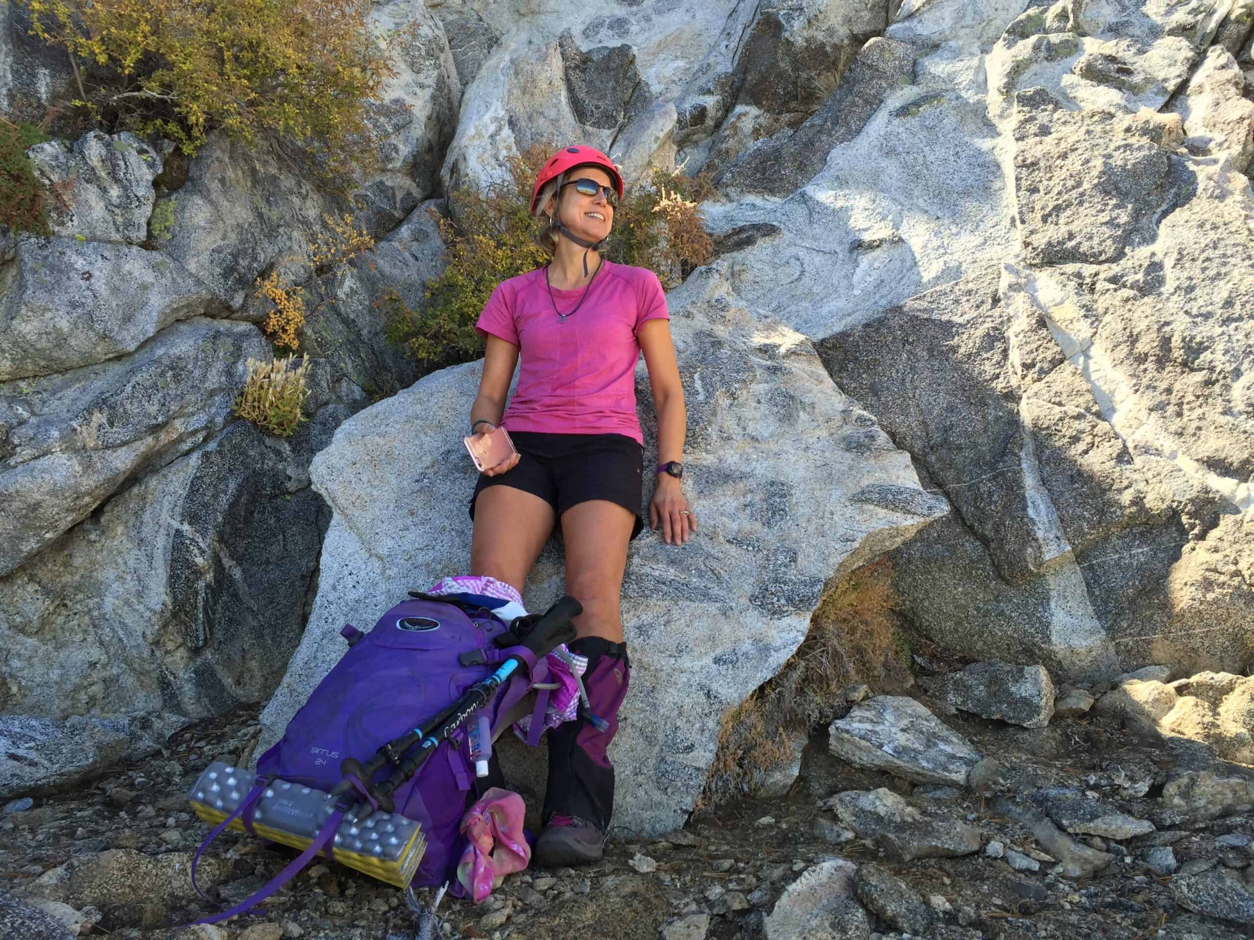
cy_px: 470
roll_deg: -1.7
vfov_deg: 48.2
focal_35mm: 29
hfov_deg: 61.7
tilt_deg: +13.5
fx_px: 1051
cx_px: 627
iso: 32
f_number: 2.2
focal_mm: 4.15
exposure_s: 1/332
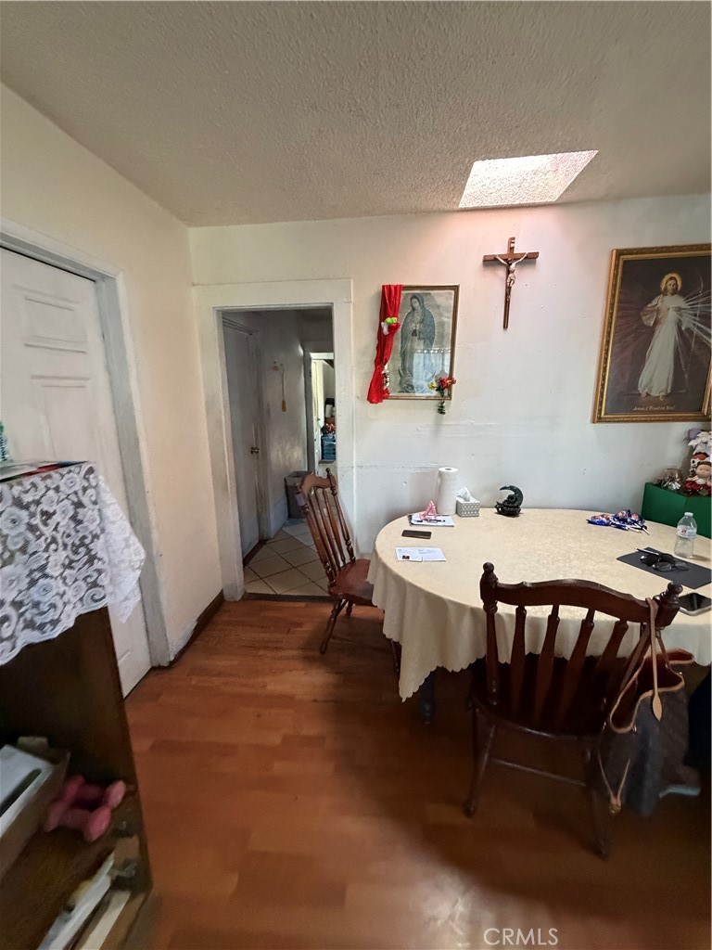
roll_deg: +2.9
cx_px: 356
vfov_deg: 102.1
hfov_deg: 85.7
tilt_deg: -18.4
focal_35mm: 14
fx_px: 384
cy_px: 475
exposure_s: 1/60
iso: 640
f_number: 2.2
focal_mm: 2.22
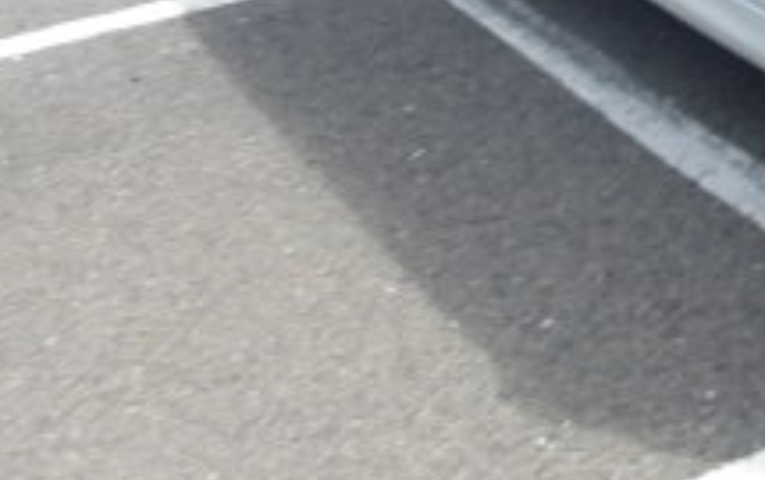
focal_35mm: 85
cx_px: 1028
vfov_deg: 14.4
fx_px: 1774
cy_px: -235
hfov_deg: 21.7
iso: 100
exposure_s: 1/60
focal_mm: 4.9
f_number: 10.4
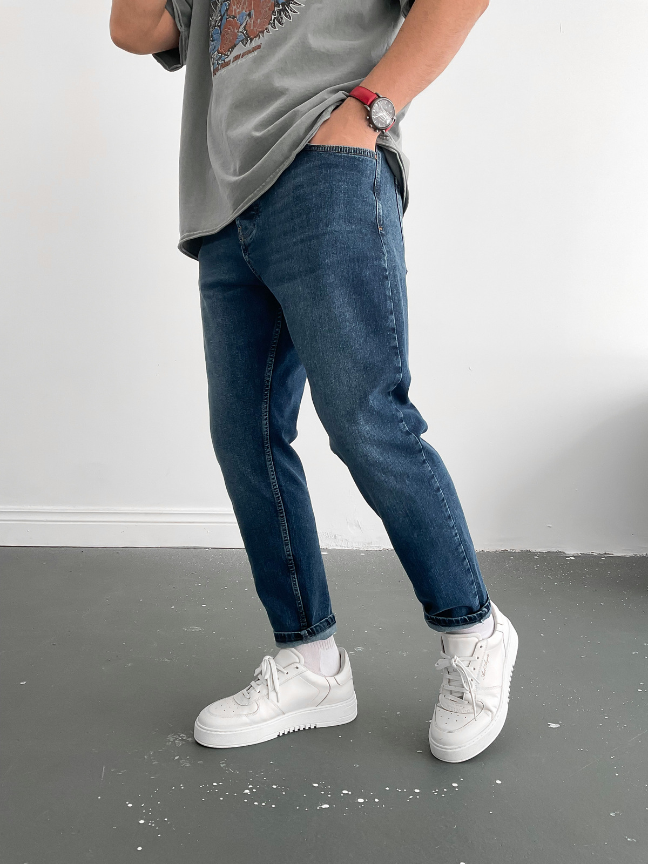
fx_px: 724
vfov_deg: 61.7
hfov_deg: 48.2
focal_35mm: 29
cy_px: 432
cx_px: 324
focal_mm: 3
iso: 40
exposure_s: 1/120
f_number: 1.8
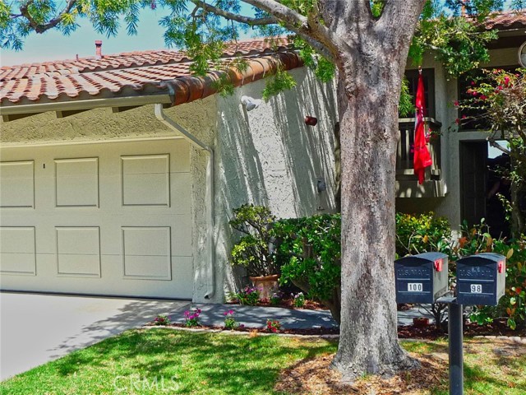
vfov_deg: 29.1
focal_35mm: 50
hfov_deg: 38.2
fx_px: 760
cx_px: 263
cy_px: 198
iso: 100
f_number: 3.4
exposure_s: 1/400
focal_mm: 5
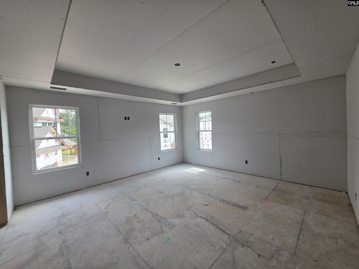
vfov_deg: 89.9
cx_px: 180
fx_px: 135
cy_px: 134
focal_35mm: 13
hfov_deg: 106.2
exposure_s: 1/120
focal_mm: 2.2
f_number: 1.9
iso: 16
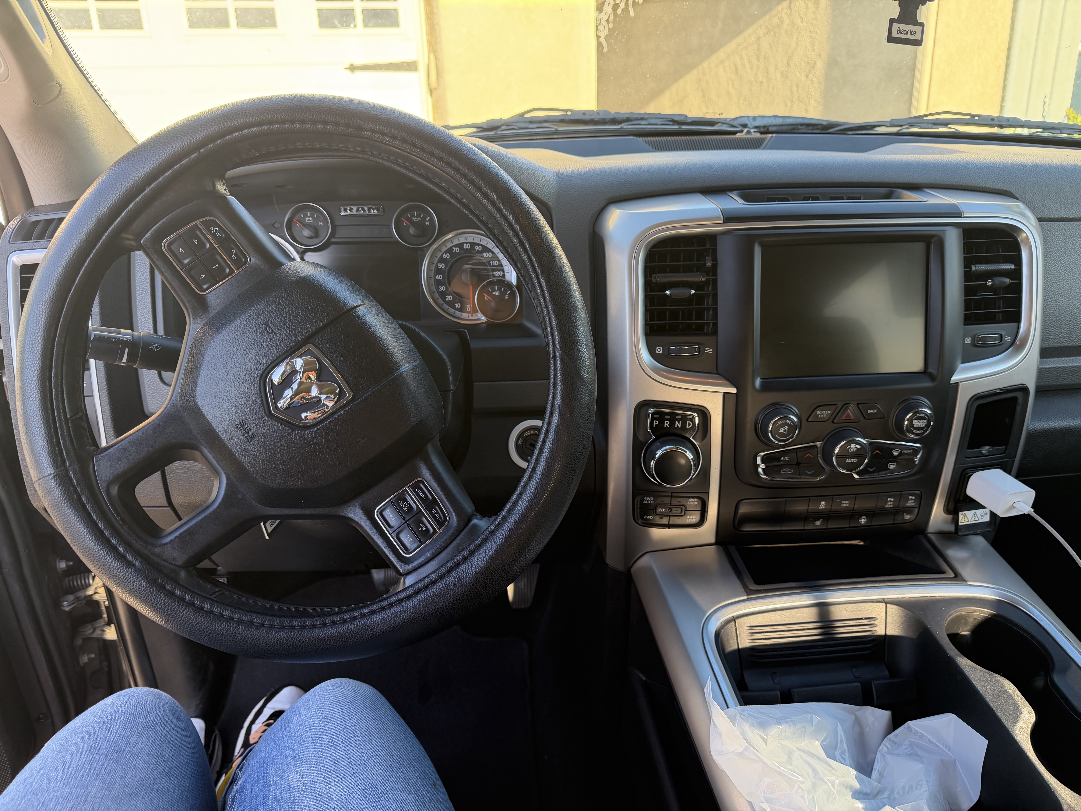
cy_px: 406
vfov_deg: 56.8
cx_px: 540
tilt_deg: -19.9
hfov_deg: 71.6
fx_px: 749
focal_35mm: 24
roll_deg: +2.9
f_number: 1.78
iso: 125
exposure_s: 1/203
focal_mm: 6.76
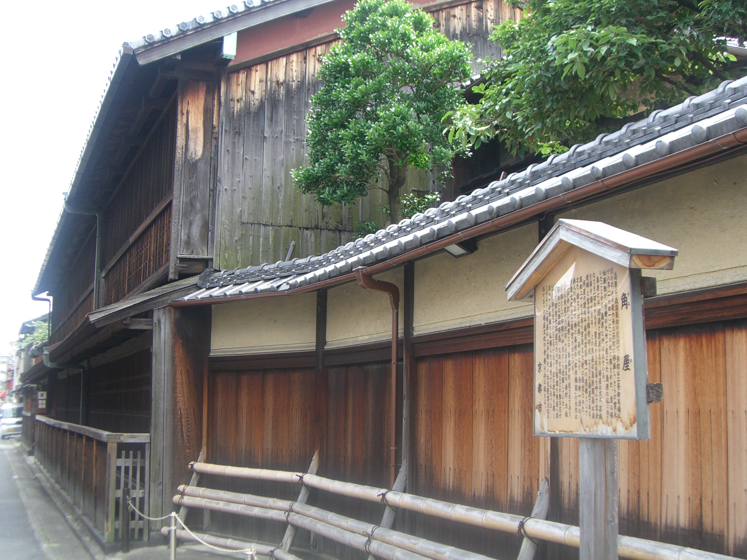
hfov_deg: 40.4
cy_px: 280
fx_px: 1014
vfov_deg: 30.9
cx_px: 374
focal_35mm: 47
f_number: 3
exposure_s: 1/200
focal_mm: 7.6
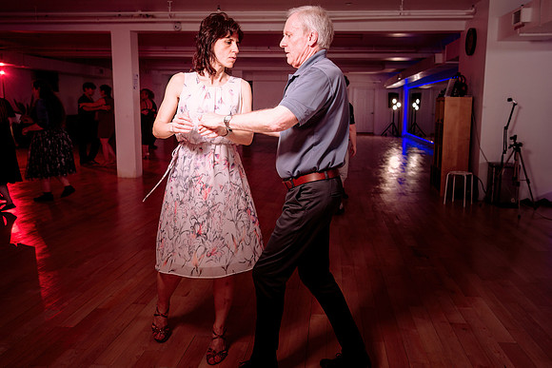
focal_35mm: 32
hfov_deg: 58.9
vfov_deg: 41.3
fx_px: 488
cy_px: 169
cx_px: 301
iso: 640
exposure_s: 1/200
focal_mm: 29
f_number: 4
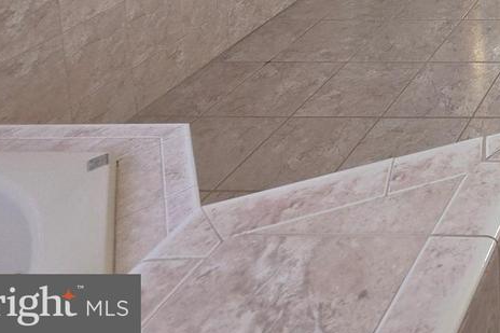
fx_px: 583
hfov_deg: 30.0
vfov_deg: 21.9
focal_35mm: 42
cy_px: -246
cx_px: 727
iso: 40
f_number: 1.9
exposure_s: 1/120
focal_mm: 2.2
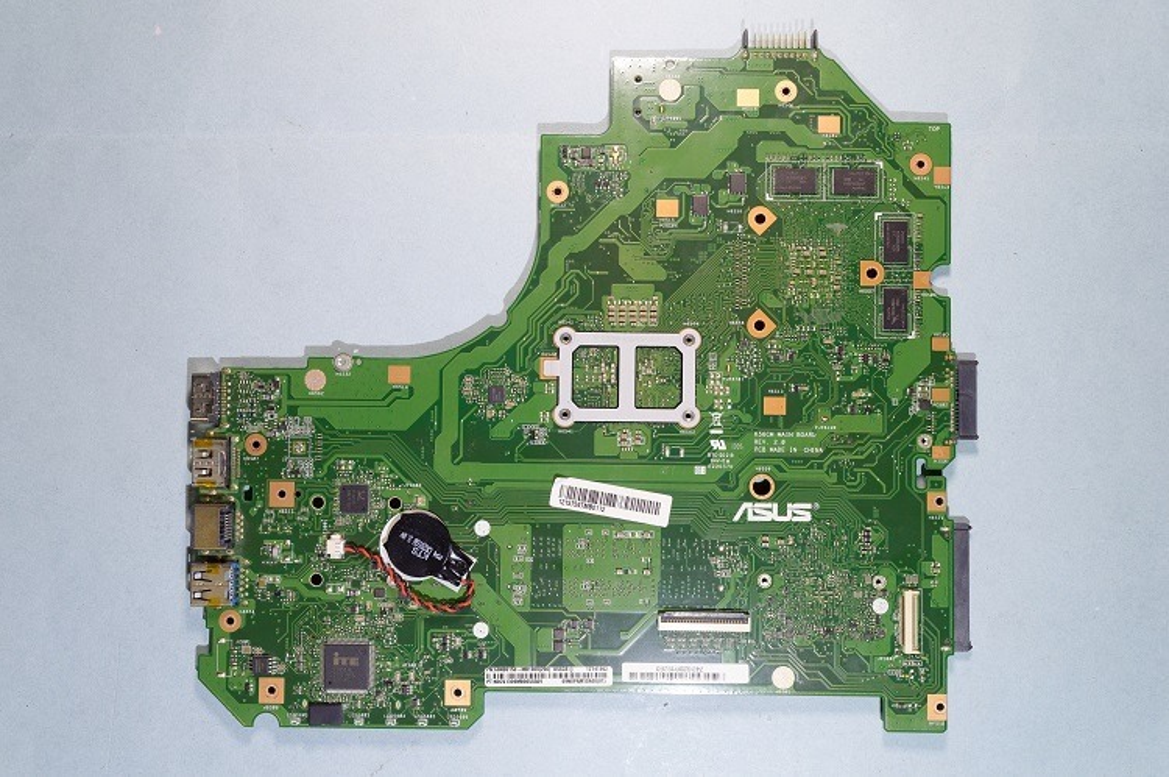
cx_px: 584
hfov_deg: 62.0
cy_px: 388
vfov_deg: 43.5
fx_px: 973
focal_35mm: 30
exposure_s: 1/6
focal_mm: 20
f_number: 8
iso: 100
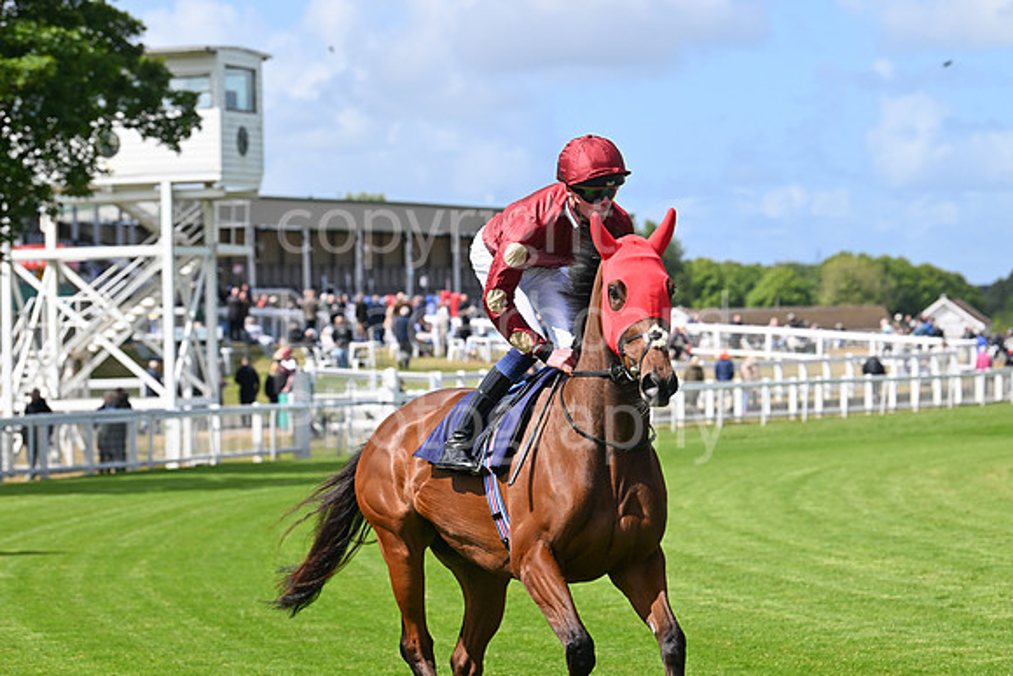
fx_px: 3799
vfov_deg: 10.2
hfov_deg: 15.2
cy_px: 338
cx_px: 506
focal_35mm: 135
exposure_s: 1/1600
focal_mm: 135
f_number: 5.6
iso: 400
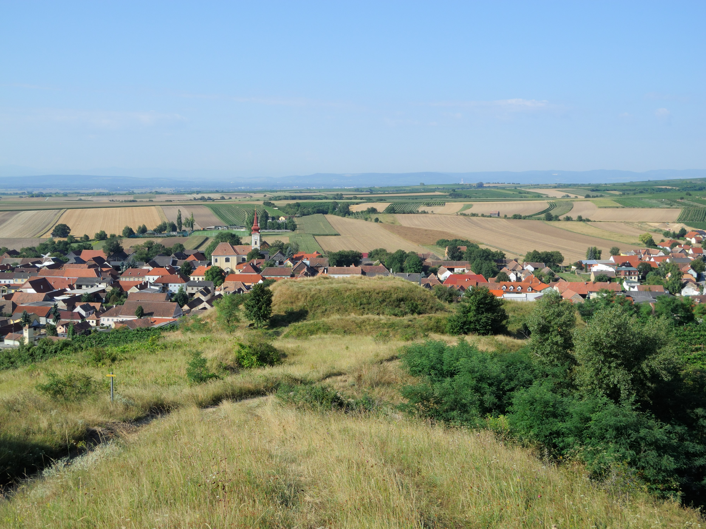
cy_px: 264
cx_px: 353
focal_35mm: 41
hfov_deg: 45.8
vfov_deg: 35.1
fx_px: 836
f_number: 4
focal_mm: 8.8
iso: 100
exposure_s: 1/794
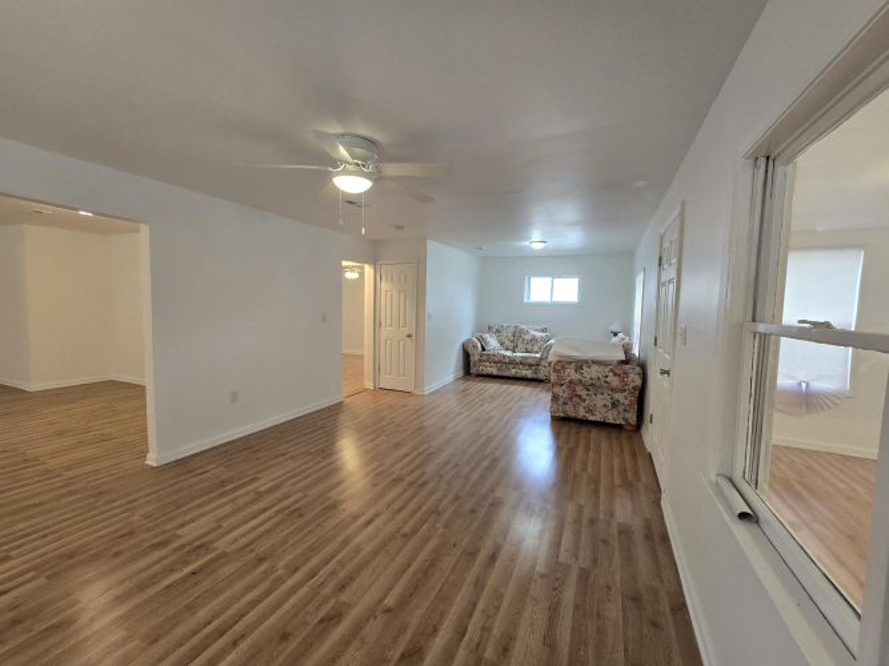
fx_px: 334
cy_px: 333
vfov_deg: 89.9
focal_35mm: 13
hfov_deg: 106.2
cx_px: 444
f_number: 2.2
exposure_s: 1/60
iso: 125
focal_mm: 2.2
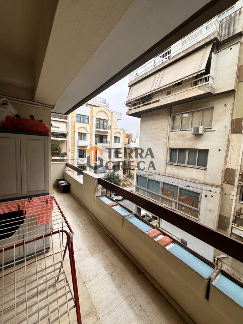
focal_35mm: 14
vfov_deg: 102.1
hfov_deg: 85.7
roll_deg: -3.2
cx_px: 122
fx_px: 131
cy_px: 162
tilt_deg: -5.7
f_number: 2.2
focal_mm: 2.22
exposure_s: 1/186
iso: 40
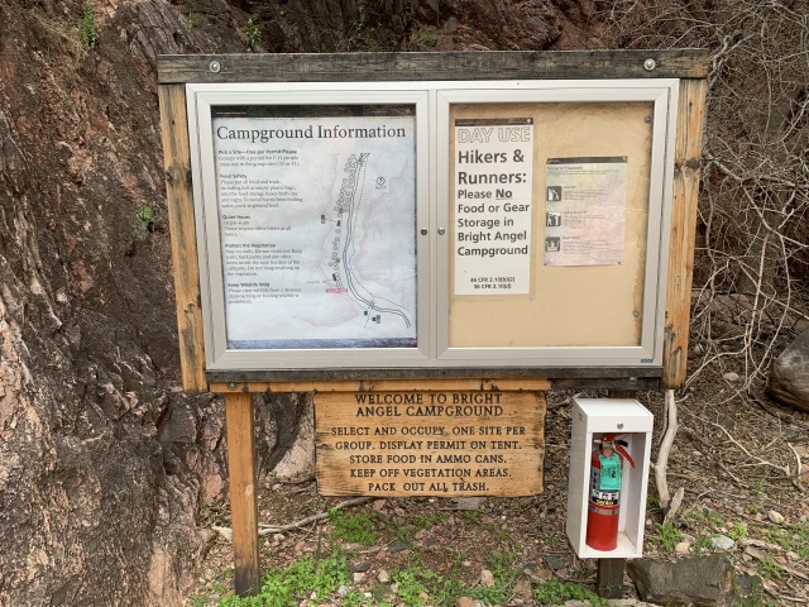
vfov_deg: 53.1
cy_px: 304
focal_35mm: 26
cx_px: 404
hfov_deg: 67.3
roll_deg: +1.4
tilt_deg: -9.7
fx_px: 608
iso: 25
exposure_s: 1/492
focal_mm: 4.25
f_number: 1.8
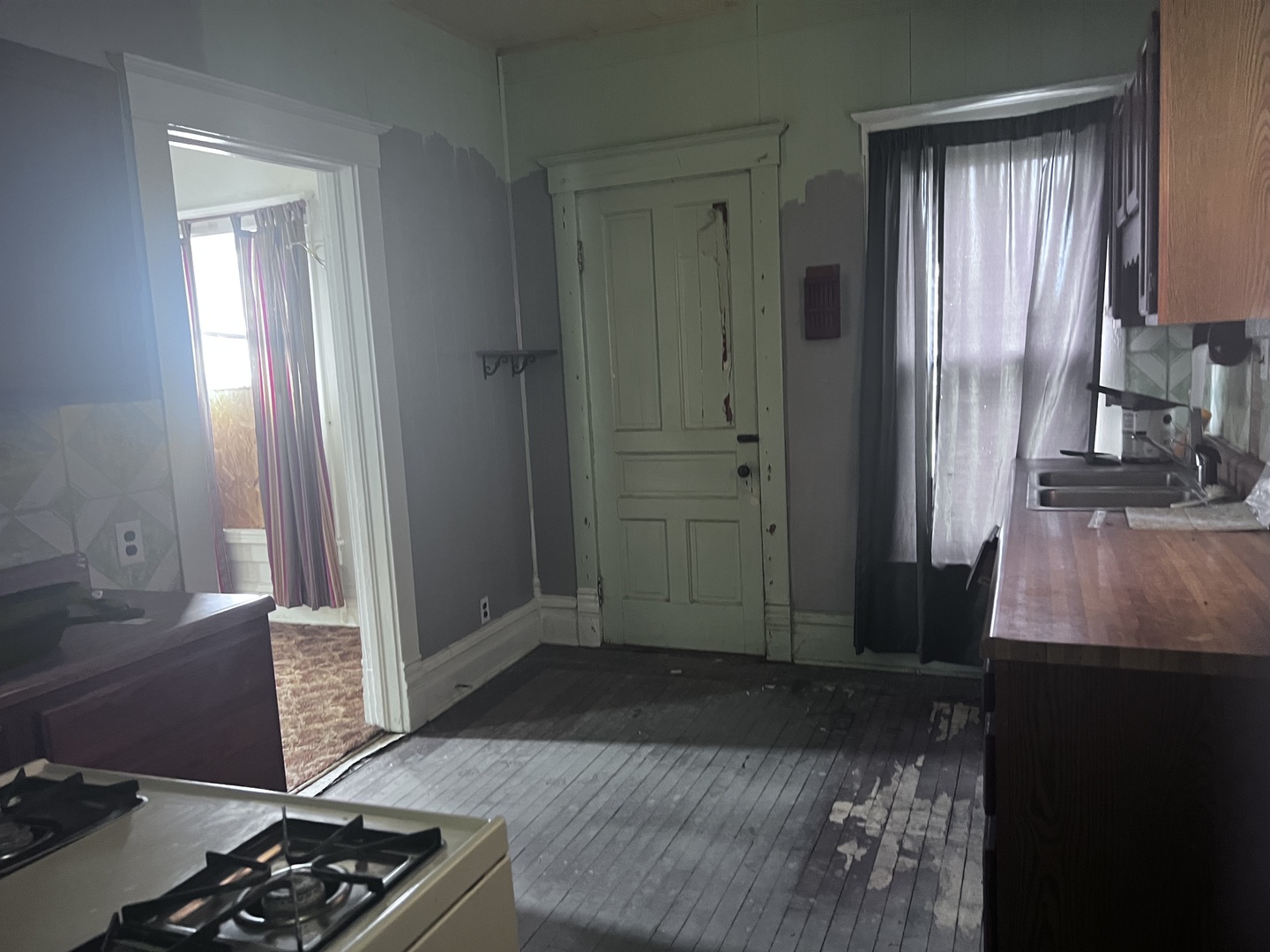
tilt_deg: -8.1
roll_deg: +2.4
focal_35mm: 26
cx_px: 635
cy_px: 476
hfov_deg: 67.3
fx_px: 954
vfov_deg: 53.1
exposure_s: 1/60
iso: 400
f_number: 1.5
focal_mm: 5.7
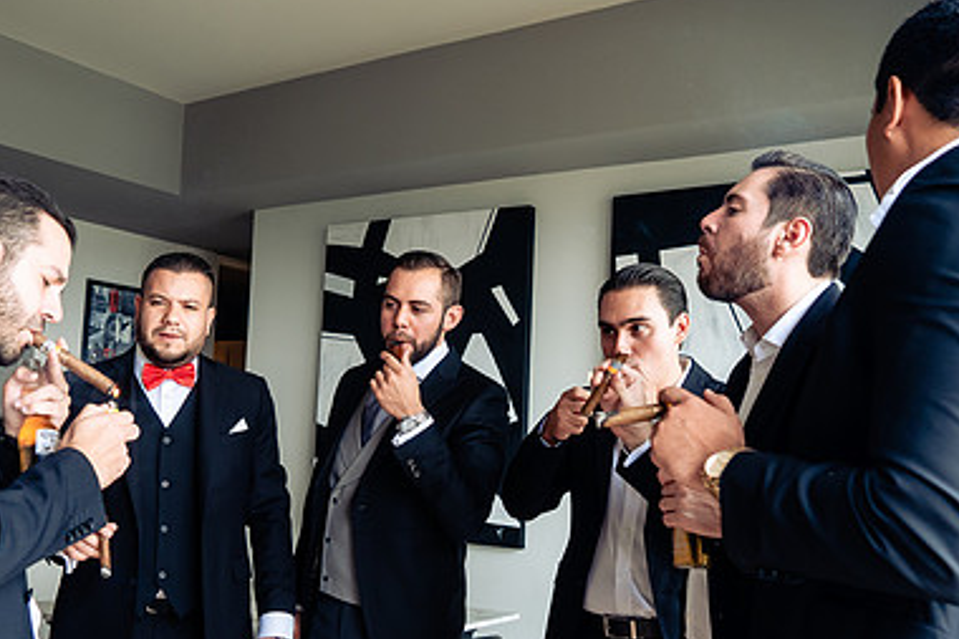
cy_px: 335
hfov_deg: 48.2
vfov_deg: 33.4
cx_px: 393
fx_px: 1065
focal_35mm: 40
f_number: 4
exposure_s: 1/160
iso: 640
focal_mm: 24
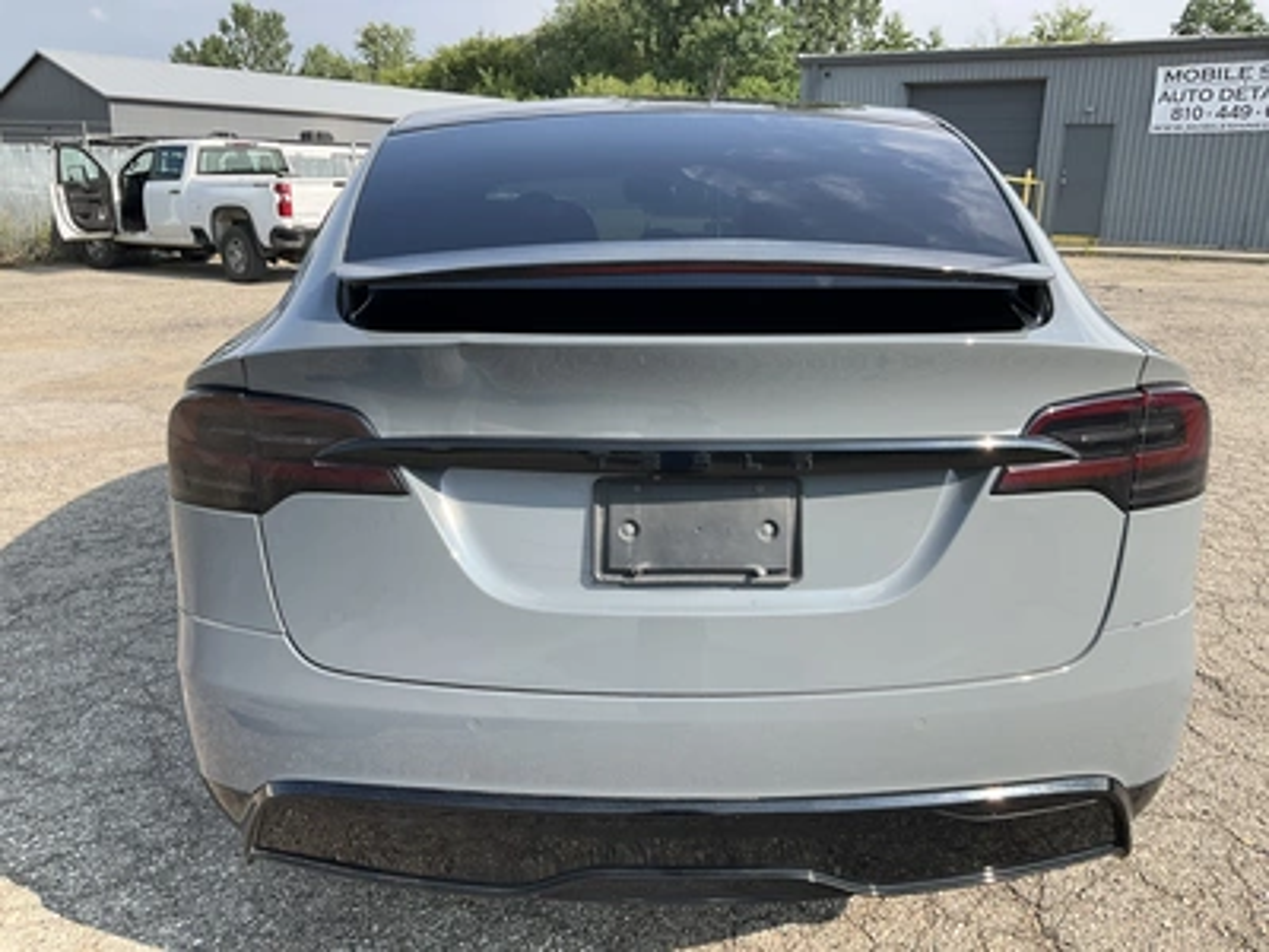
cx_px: 634
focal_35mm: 29
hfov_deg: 61.7
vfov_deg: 48.2
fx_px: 1063
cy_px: 476
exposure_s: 1/739
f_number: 1.8
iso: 25
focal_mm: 3
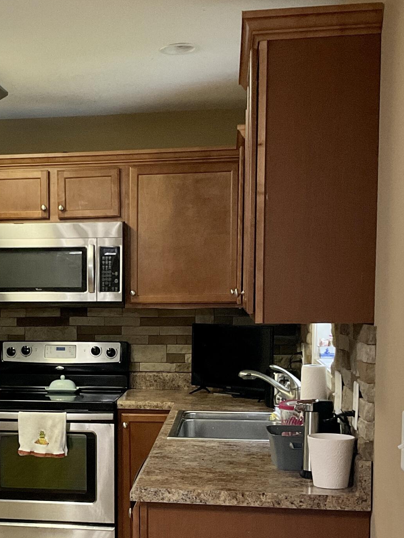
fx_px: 980
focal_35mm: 63
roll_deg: +0.4
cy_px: 364
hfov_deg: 22.7
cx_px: 37
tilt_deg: -5.0
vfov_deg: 30.5
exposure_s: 1/60
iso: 125
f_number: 1.8
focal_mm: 3
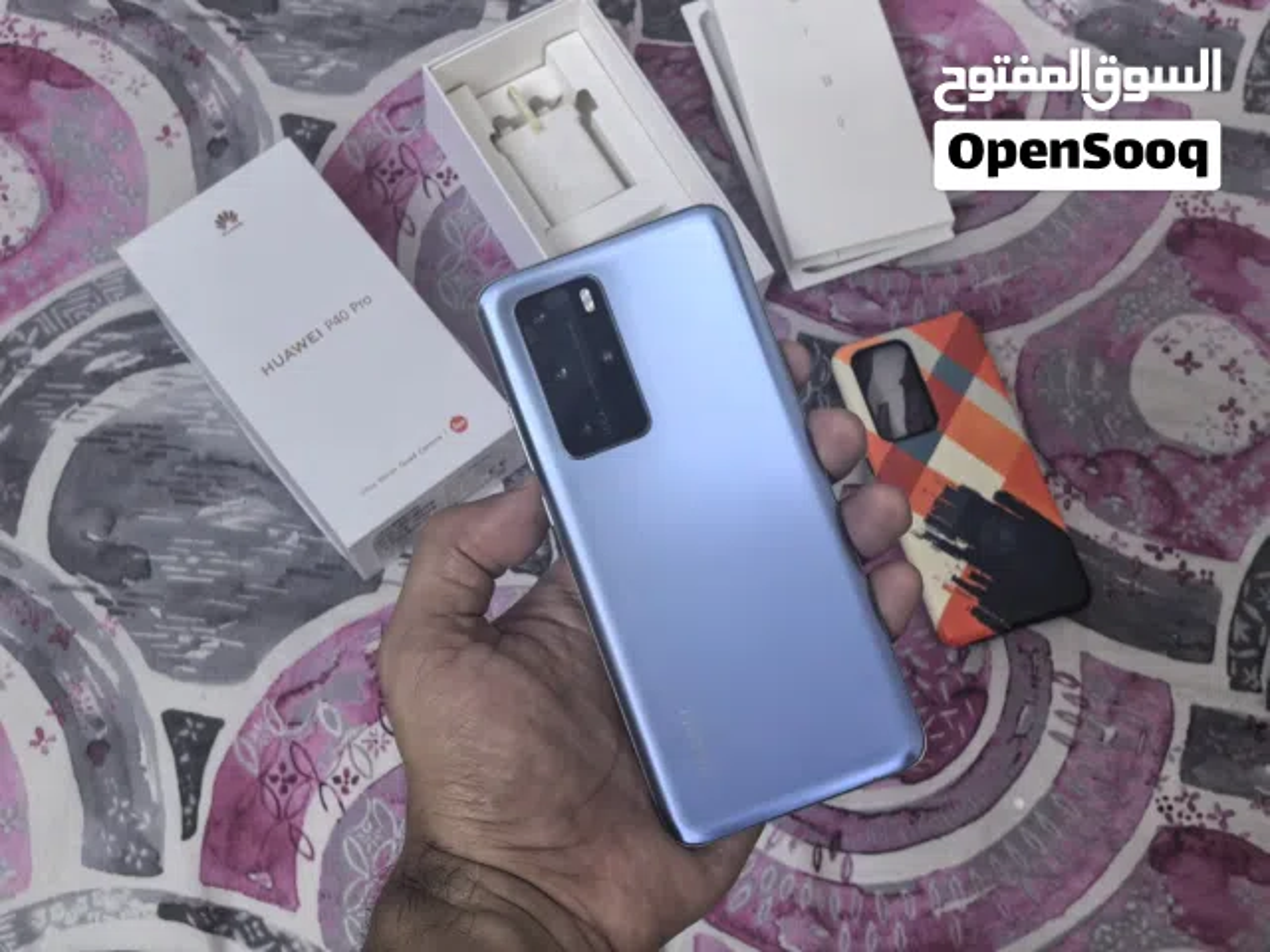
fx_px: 1541
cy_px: 476
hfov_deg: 44.8
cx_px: 635
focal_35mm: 42
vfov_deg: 34.3
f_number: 4
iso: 500
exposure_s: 1/33.3
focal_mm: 6.98
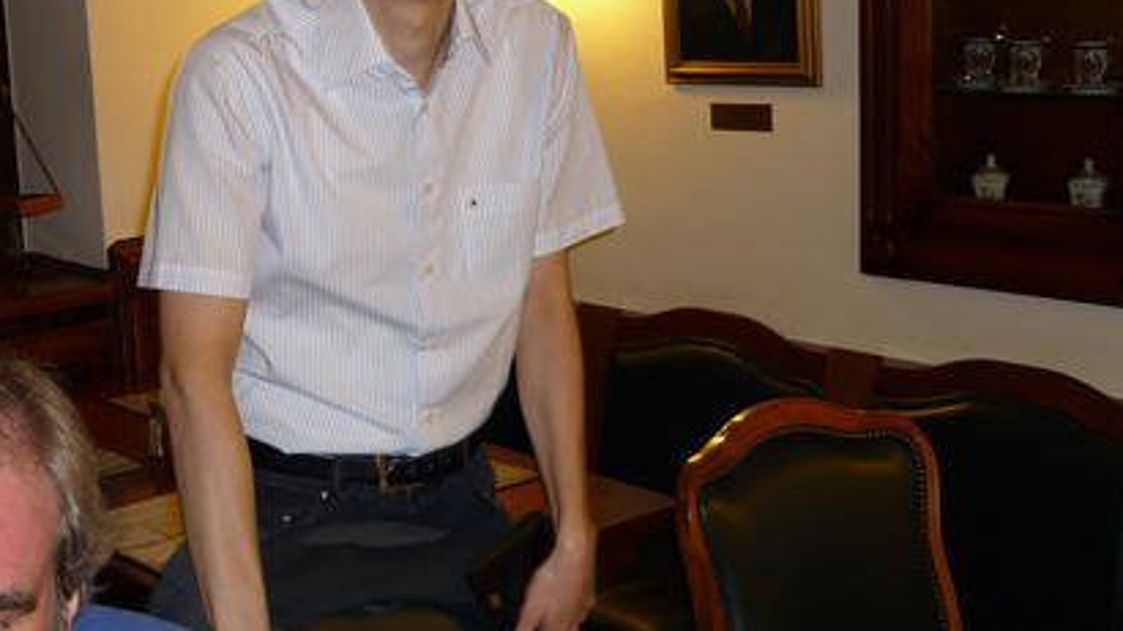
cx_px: 320
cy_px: 292
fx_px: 1667
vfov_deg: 21.4
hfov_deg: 36.6
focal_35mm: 56
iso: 100
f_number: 2.8
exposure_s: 1/30
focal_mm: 5.5
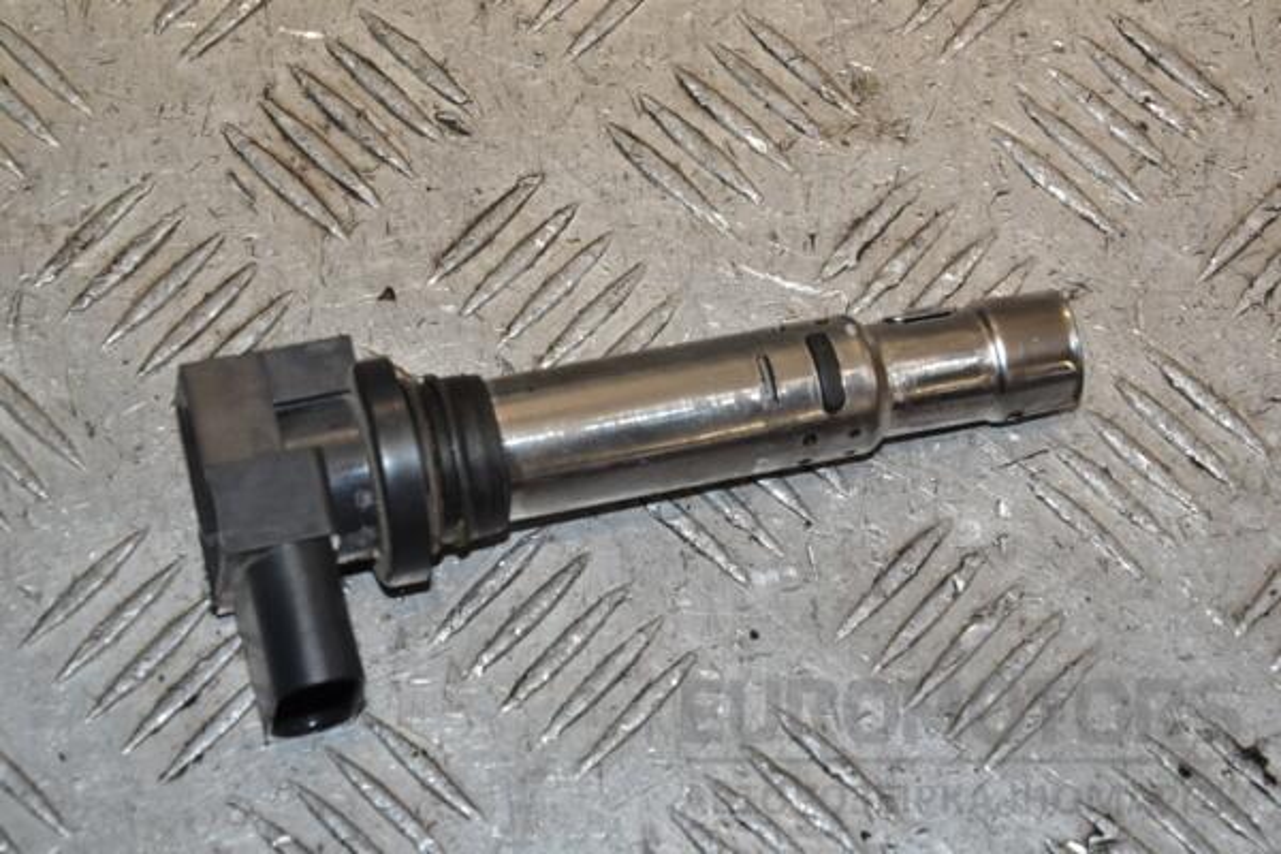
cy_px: 427
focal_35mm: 105
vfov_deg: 13.0
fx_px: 3736
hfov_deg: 19.5
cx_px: 640
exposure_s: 1/200
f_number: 10
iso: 800
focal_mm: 70
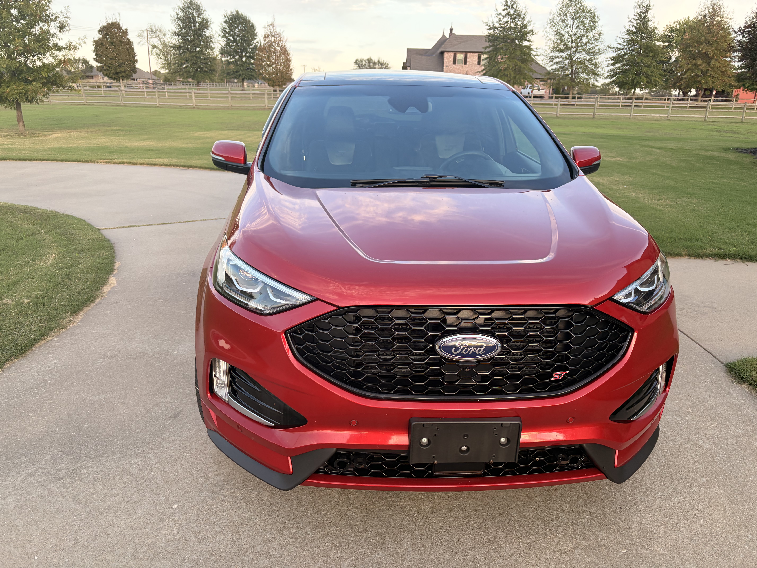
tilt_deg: -15.3
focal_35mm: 26
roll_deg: -0.7
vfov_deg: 53.1
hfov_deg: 67.3
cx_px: 378
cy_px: 284
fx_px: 569
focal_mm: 5.96
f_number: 1.6
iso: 50
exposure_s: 1/236
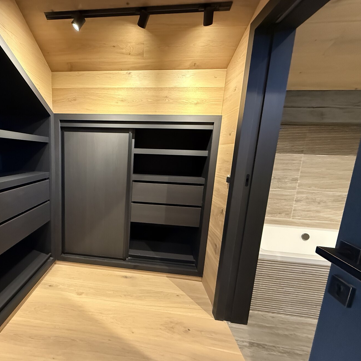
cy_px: 185
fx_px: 201
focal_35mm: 17
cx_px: 118
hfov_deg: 80.9
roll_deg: -1.8
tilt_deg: -8.2
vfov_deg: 84.0
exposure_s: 1/33
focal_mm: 2.22
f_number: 2.2
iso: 1250
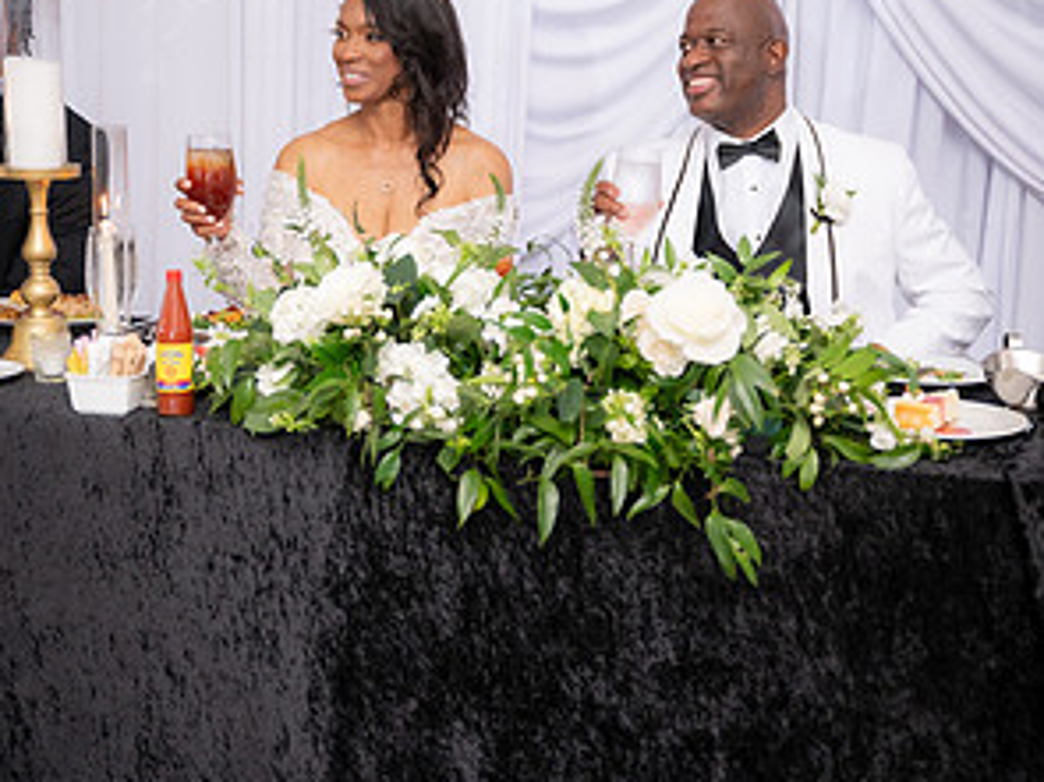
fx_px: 1899
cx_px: 518
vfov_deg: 23.2
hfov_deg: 30.7
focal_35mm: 63
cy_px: 318
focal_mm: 43
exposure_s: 1/250
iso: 2500
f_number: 2.8
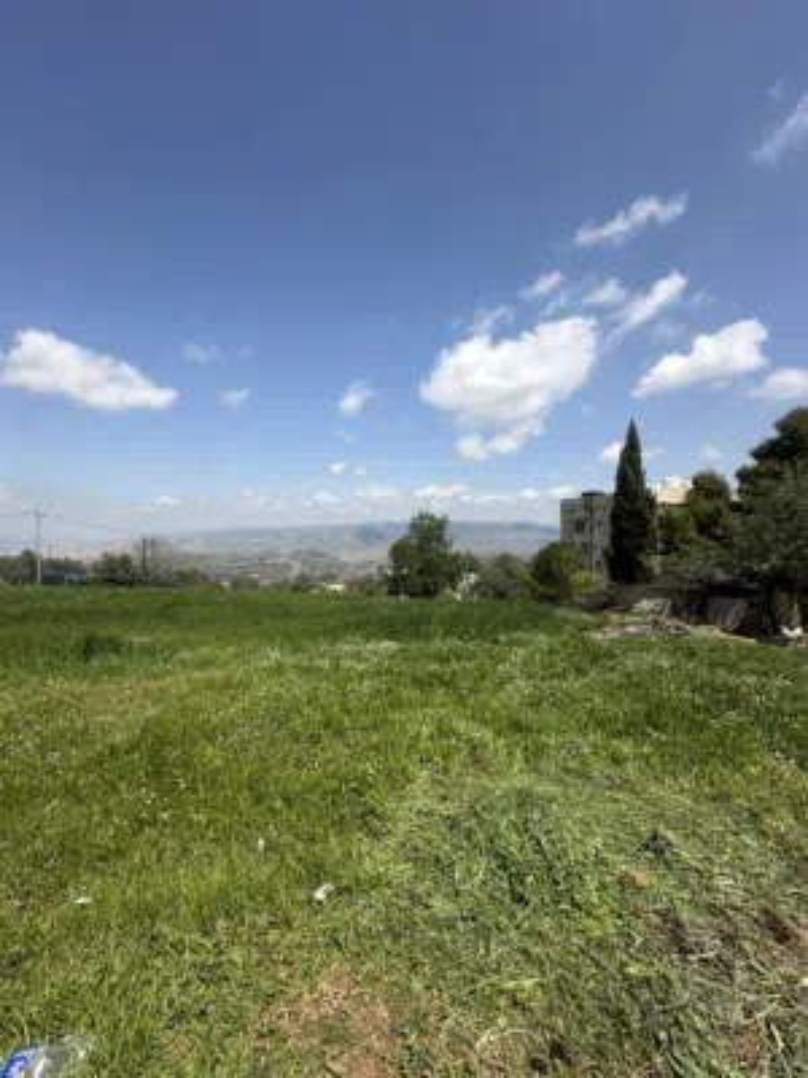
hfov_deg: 85.7
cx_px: 404
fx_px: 436
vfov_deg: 102.1
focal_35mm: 14
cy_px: 539
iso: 50
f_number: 2.2
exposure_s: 1/2817
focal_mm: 2.22
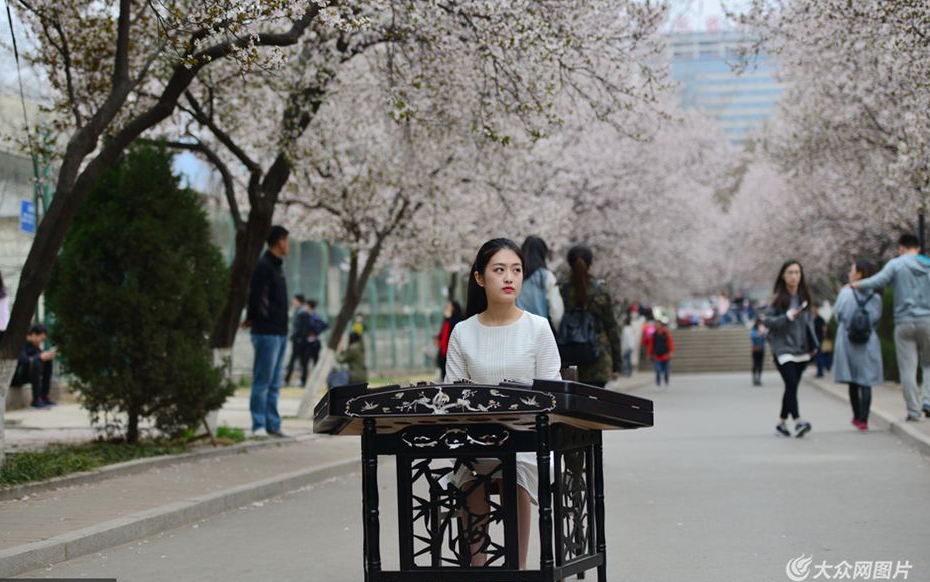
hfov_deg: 28.6
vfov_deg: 18.1
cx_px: 464
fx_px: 1825
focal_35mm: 72
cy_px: 297
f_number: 2.8
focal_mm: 70
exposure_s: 1/800
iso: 320
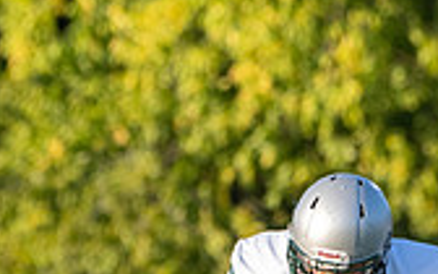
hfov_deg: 1.2
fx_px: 21594
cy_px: 309
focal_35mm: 1809
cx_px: 347
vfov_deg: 0.7
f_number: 7.1
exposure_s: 1/1250
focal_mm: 400
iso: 1000
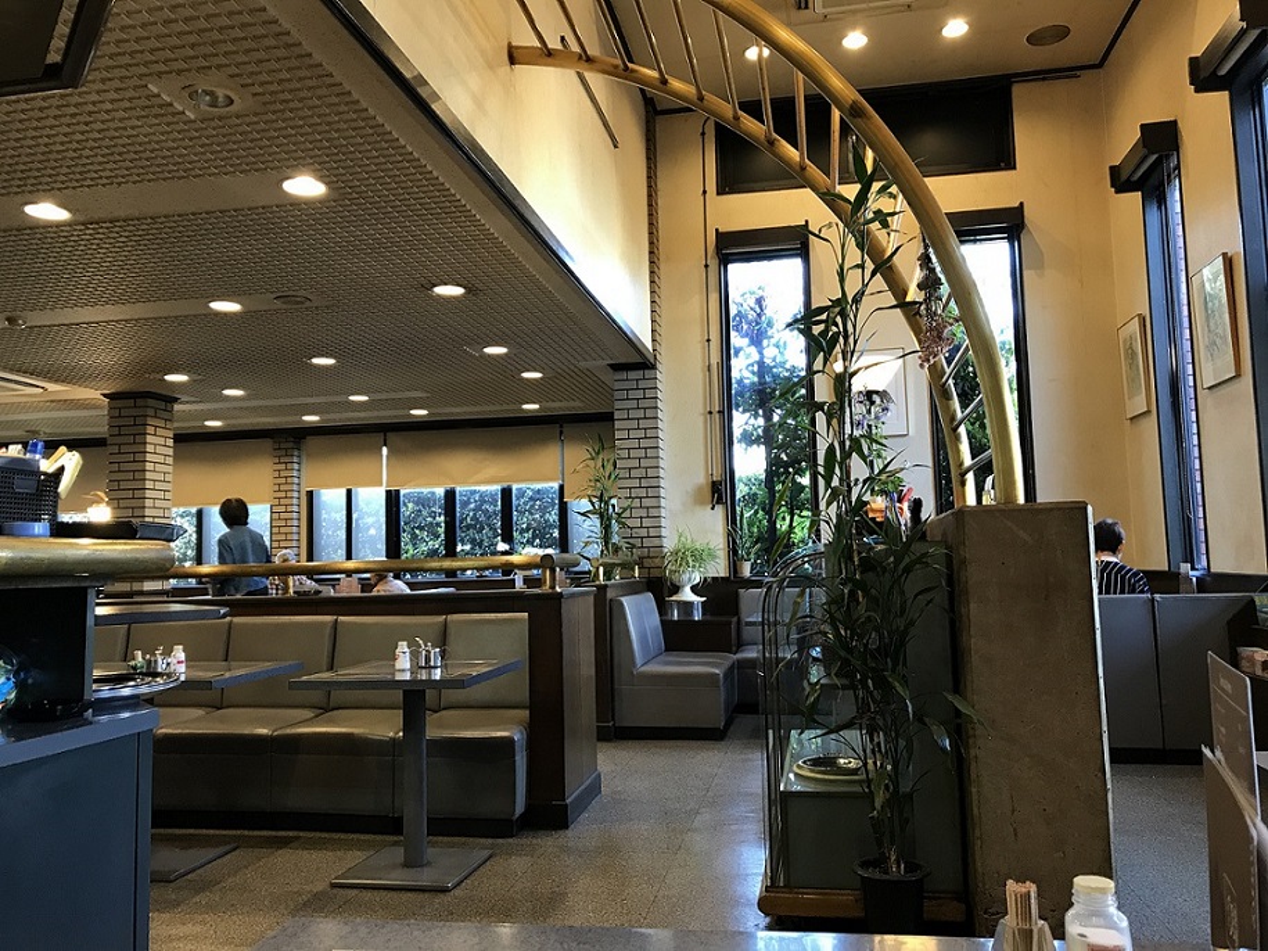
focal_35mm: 28
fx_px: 1026
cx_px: 634
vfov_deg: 49.7
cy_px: 476
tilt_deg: +5.1
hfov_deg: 63.5
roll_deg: +1.4
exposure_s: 1/15
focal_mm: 3.99
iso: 40
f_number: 1.8
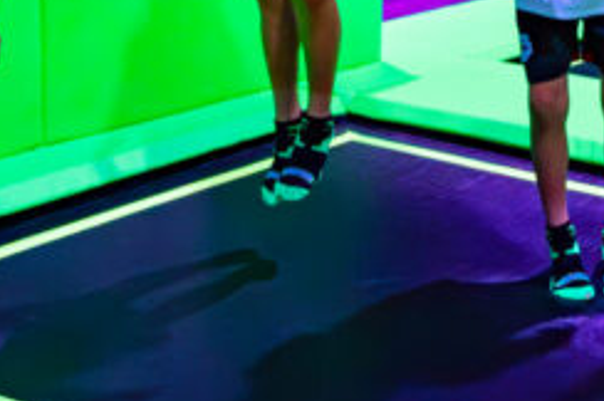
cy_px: -90
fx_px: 1390
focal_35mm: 83
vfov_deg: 15.7
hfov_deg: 24.1
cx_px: 490
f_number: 5
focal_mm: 25.3
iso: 12800
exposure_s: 1/640
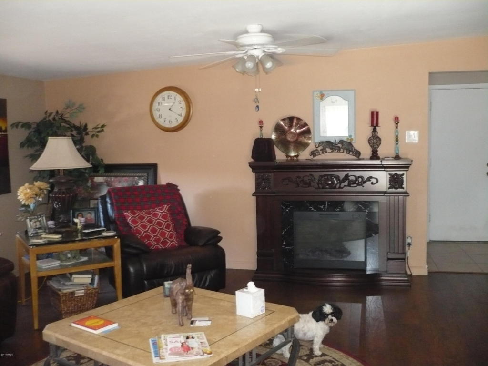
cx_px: 244
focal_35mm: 35
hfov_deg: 52.6
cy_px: 183
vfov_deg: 40.7
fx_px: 493
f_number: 2.8
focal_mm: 5.8
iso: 400
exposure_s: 1/30
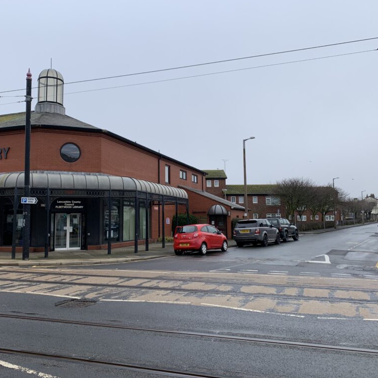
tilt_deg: +6.4
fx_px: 383
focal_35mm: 31
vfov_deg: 52.5
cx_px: 171
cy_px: 188
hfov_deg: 52.5
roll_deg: +0.4
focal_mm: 4.25
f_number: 1.8
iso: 25
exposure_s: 1/945
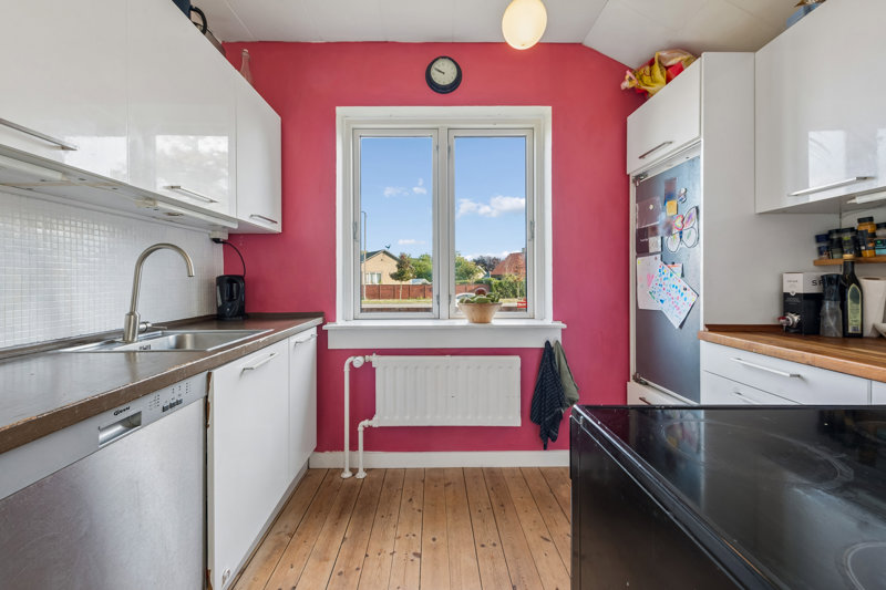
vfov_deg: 81.2
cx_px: 443
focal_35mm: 14
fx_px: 344
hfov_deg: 104.3
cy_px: 295
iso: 250
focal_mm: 14
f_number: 10
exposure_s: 1/5
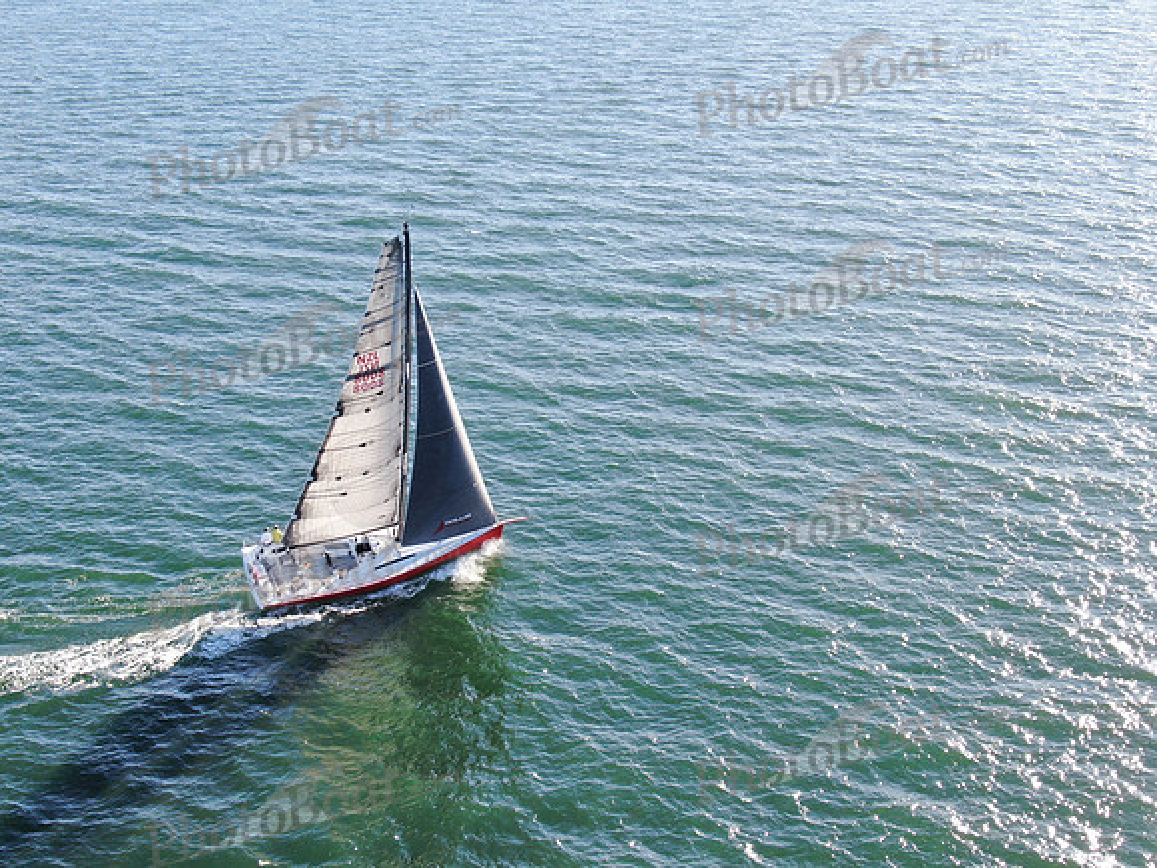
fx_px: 1604
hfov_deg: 39.7
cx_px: 578
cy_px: 434
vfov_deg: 30.3
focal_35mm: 48
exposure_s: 1/240
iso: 100
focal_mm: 8.6
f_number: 3.8
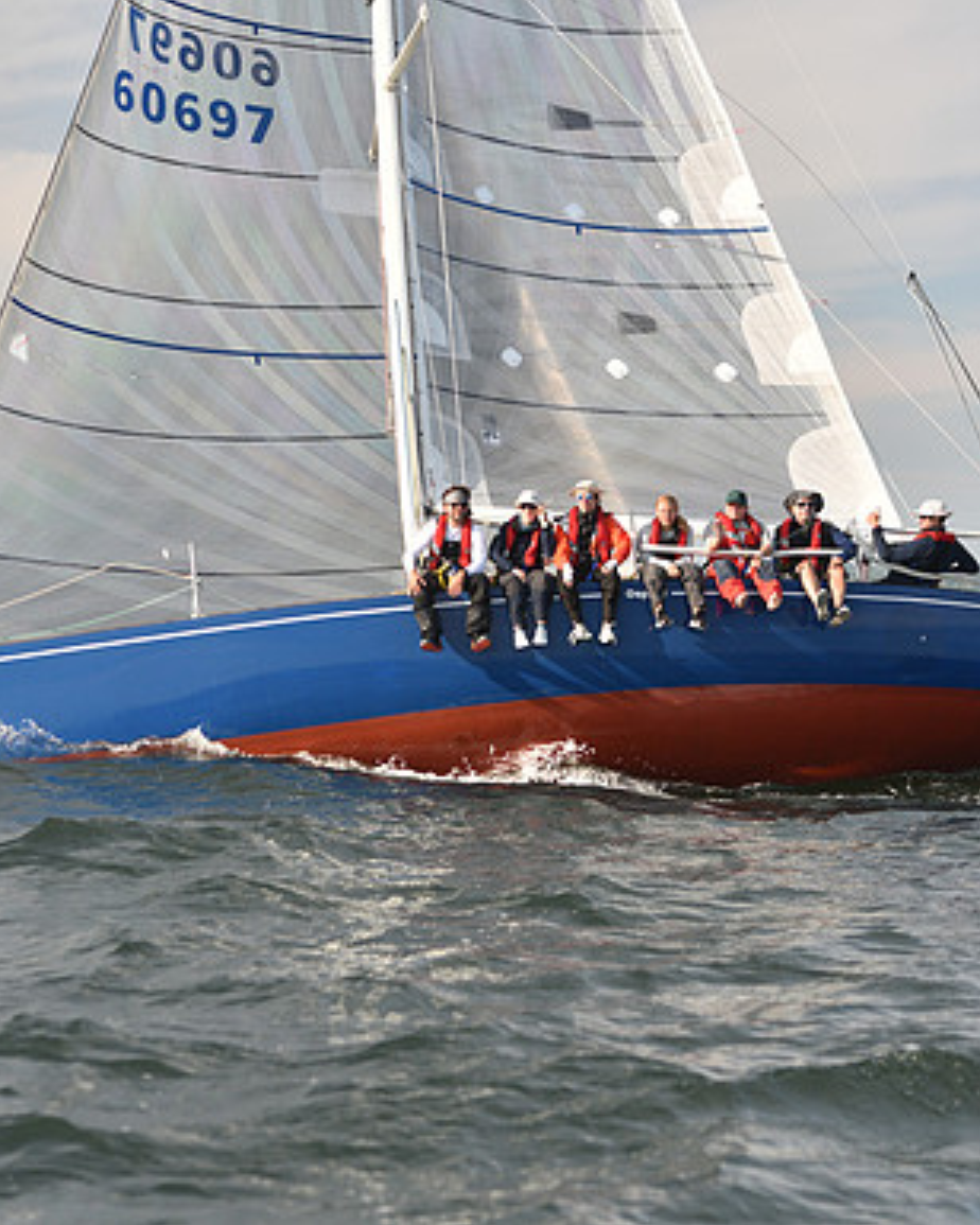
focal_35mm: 99
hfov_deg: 15.5
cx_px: 426
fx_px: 3589
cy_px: 612
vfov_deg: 19.4
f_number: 3.5
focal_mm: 70
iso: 250
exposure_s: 1/640
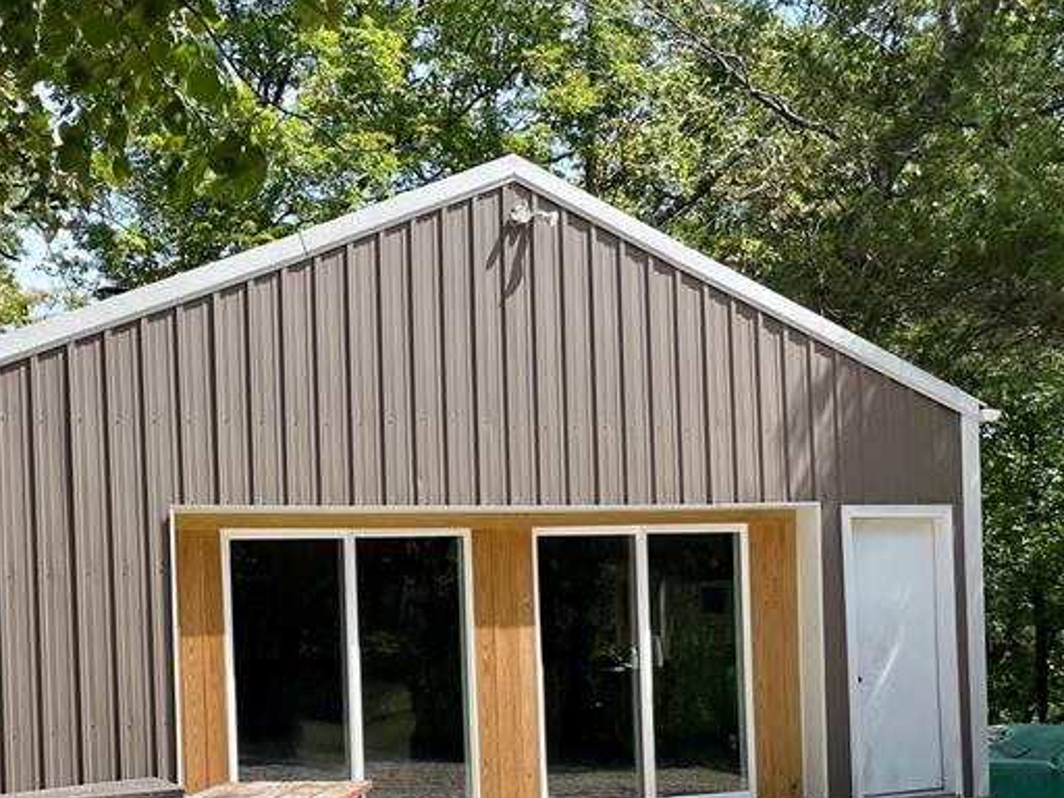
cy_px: 626
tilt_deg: +0.1
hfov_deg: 35.6
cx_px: 216
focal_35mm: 52
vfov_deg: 27.5
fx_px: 1598
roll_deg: +1.9
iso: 32
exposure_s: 1/1770
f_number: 1.6
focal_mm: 4.2
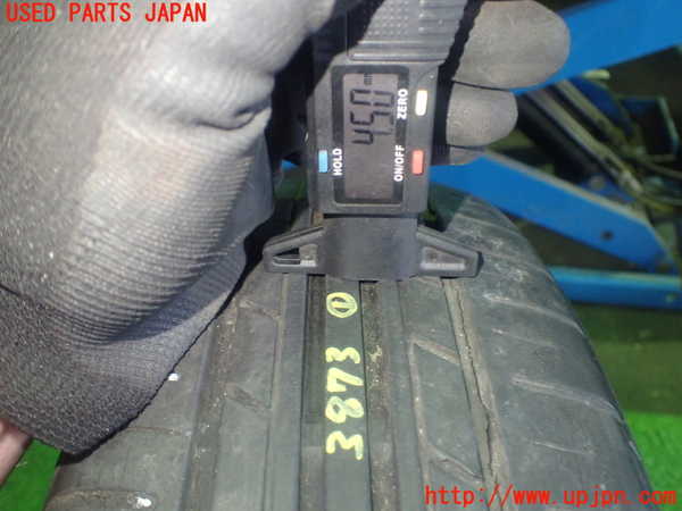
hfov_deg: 60.0
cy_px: 256
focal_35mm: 30
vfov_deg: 46.8
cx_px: 341
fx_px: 591
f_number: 2.3
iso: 800
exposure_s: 1/30
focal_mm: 5.4
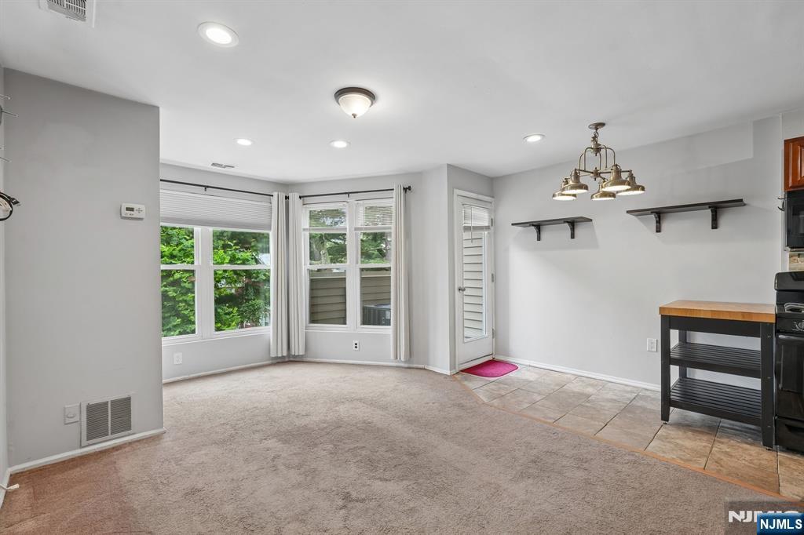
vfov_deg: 73.7
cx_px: 402
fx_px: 357
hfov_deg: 96.8
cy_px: 268
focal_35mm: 16
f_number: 8
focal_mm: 16
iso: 400
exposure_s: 1/20
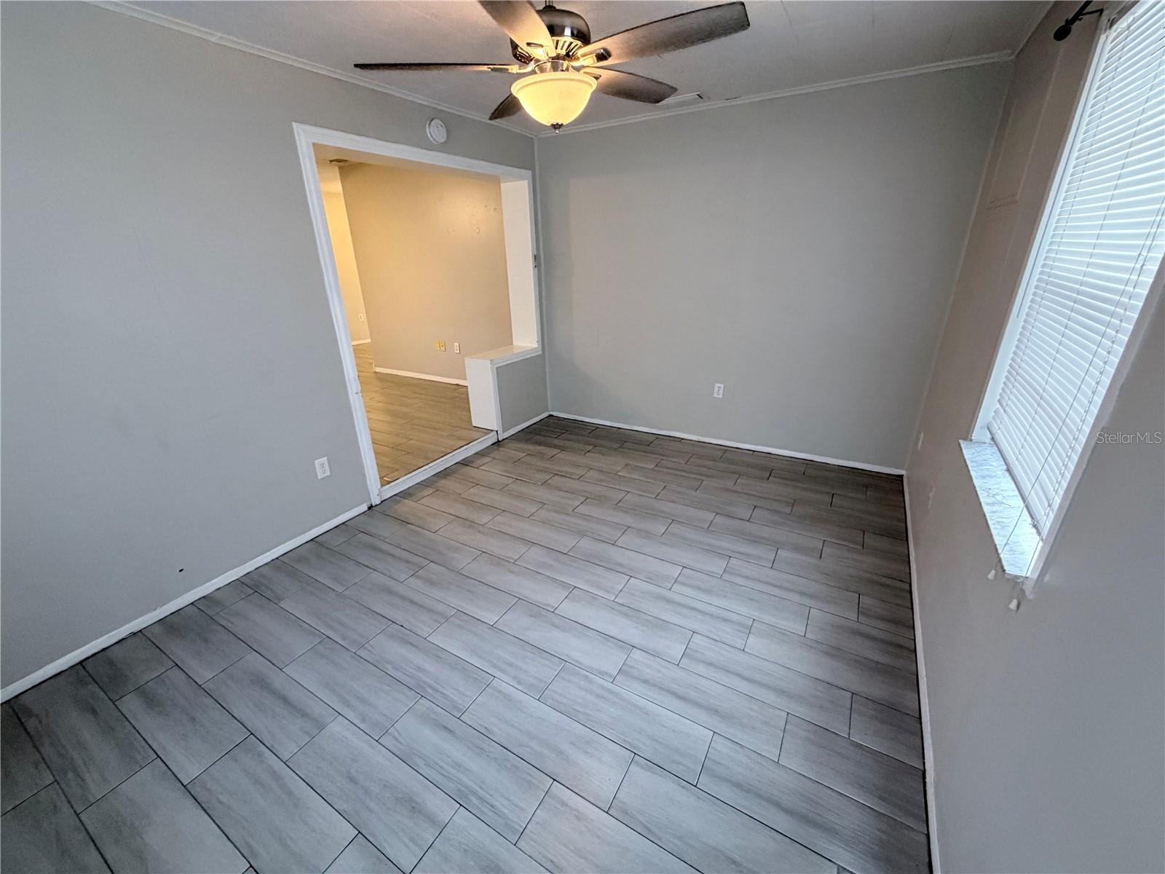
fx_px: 471
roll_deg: +2.2
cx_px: 582
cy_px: 437
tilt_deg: -21.5
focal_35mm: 14
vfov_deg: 85.7
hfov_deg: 102.1
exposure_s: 1/60
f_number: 2.2
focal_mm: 2.22
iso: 320
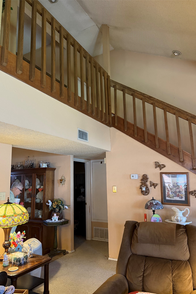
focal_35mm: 25
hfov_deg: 51.2
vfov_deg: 71.5
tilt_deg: +7.9
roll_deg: -0.2
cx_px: 92
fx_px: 204
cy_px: 147
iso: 500
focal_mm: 6.76
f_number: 1.78
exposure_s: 1/60
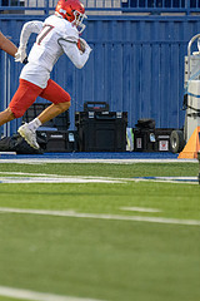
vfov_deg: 2.8
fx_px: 6041
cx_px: 21
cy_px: 62
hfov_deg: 1.9
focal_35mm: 725
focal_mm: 300
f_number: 2.8
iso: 3600
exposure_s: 1/800
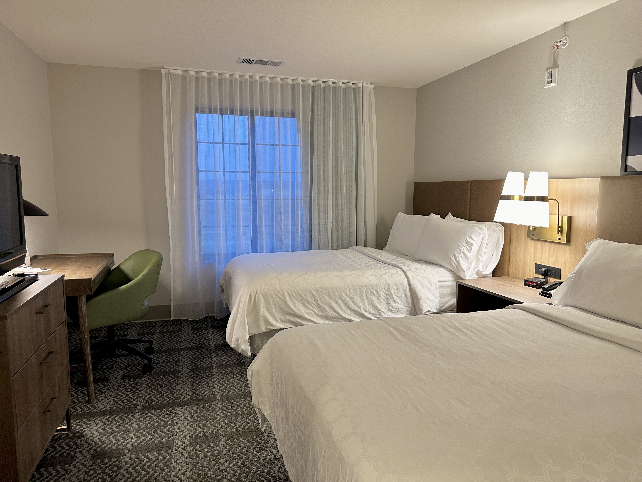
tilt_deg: -5.9
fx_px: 445
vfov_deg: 56.8
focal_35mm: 24
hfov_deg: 71.6
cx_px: 321
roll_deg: +0.5
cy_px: 241
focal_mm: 6.86
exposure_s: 1/60
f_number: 1.78
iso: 160
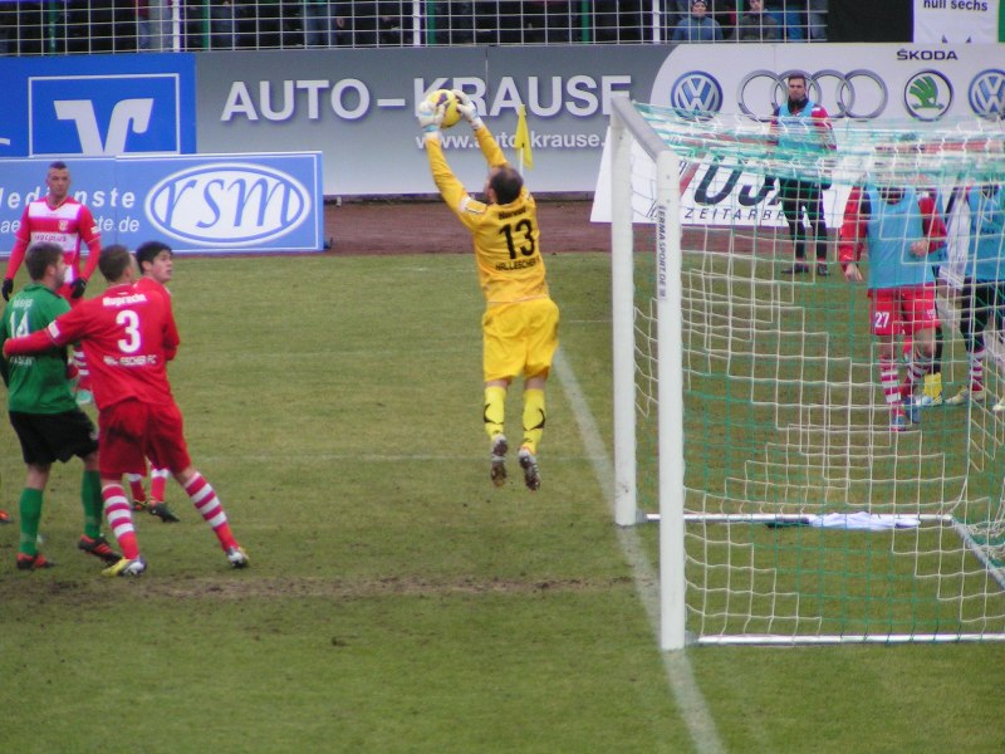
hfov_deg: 6.7
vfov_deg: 5.0
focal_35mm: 297
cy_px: 377
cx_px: 502
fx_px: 8623
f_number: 3.5
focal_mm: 45.4
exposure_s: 1/320
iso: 125
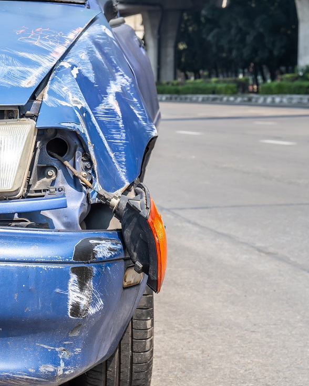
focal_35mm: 99
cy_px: 210
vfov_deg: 19.4
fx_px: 1129
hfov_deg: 15.5
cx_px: 88
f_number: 7.1
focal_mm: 43
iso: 100
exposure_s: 1/320
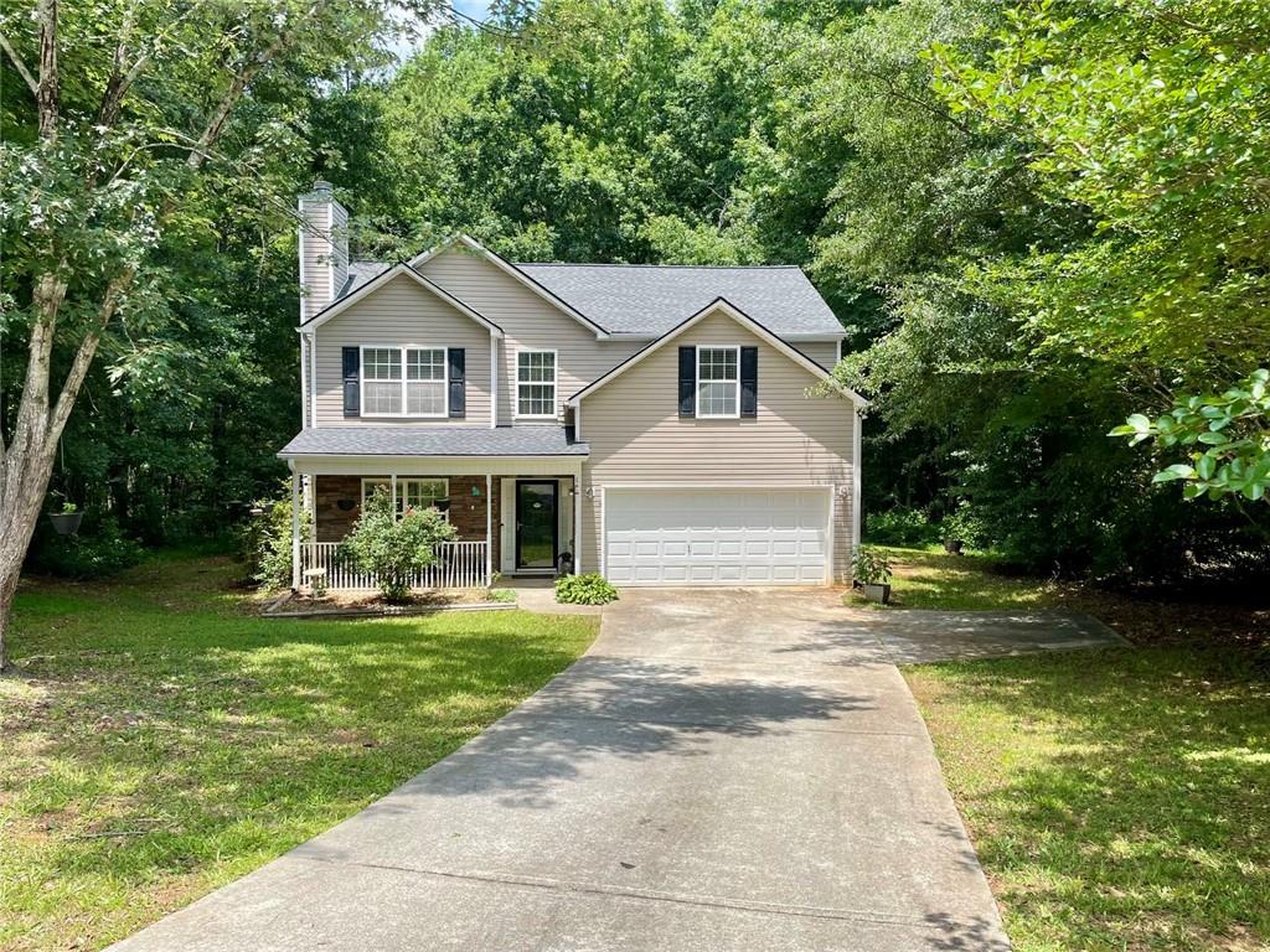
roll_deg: +0.5
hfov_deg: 67.3
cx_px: 635
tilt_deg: -2.4
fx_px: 954
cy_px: 476
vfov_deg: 53.1
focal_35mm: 26
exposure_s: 1/1715
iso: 32
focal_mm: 4.2
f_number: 1.6
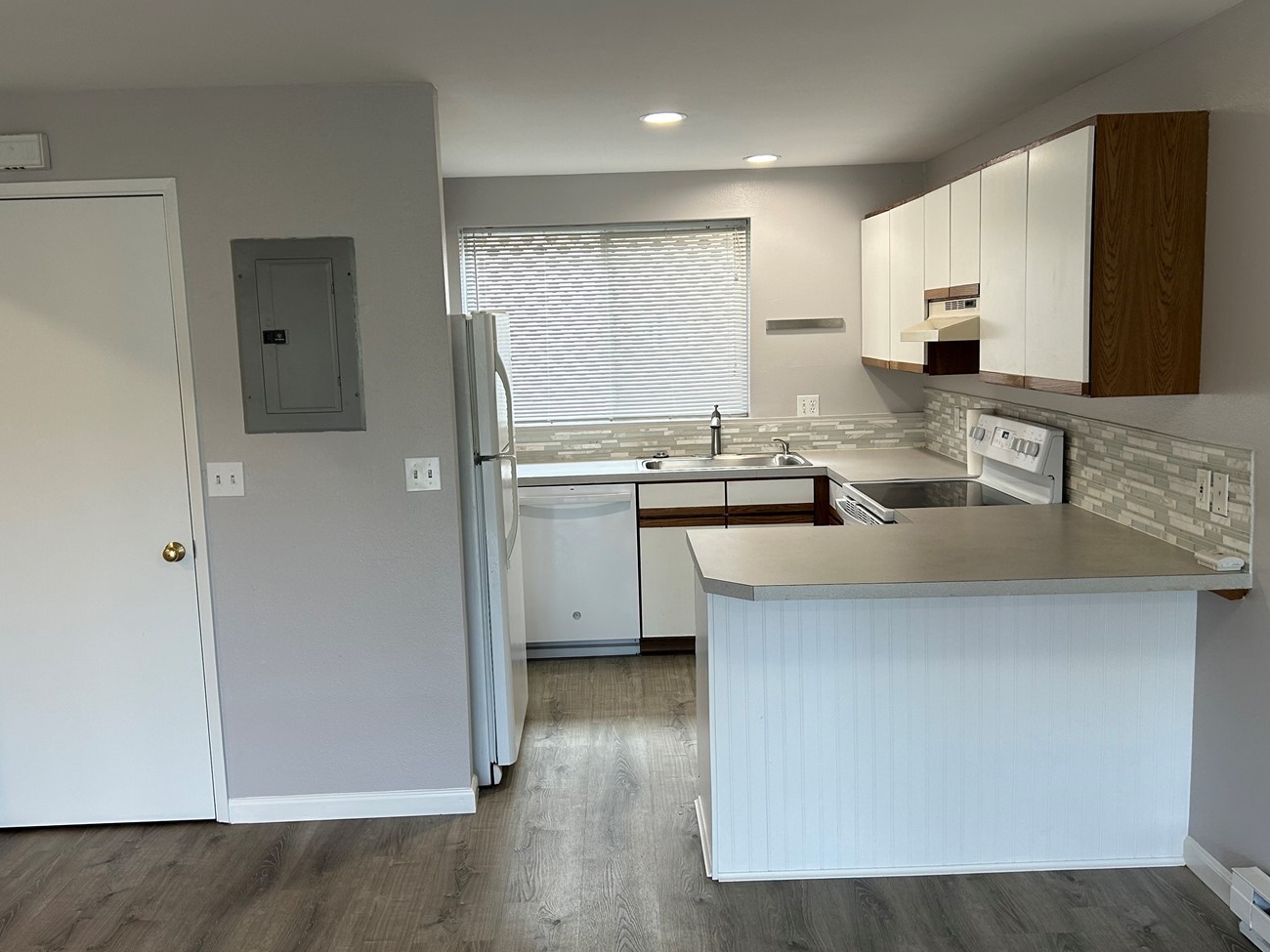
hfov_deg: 56.8
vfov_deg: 44.2
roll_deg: +2.4
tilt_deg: -7.9
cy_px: 477
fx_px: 1174
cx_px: 619
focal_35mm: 32
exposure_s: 1/120
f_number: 1.5
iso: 80
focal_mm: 5.7
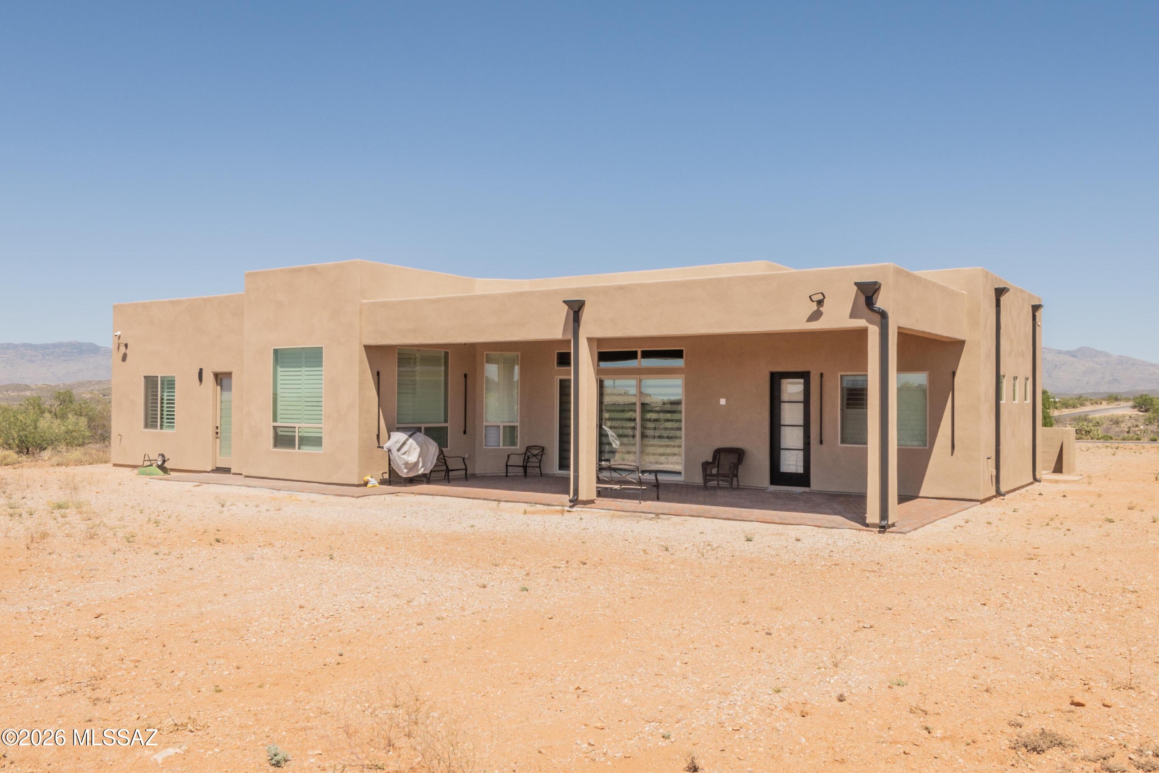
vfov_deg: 43.6
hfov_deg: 61.9
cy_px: 386
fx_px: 966
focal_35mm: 30
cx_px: 580
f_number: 22
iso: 400
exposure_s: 1/100
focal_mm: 20
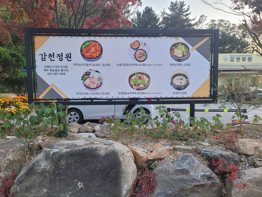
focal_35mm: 26
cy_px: 98
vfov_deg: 53.1
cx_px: 131
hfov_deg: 67.3
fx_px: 197
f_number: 1.8
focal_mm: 5.4
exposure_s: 1/119
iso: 64
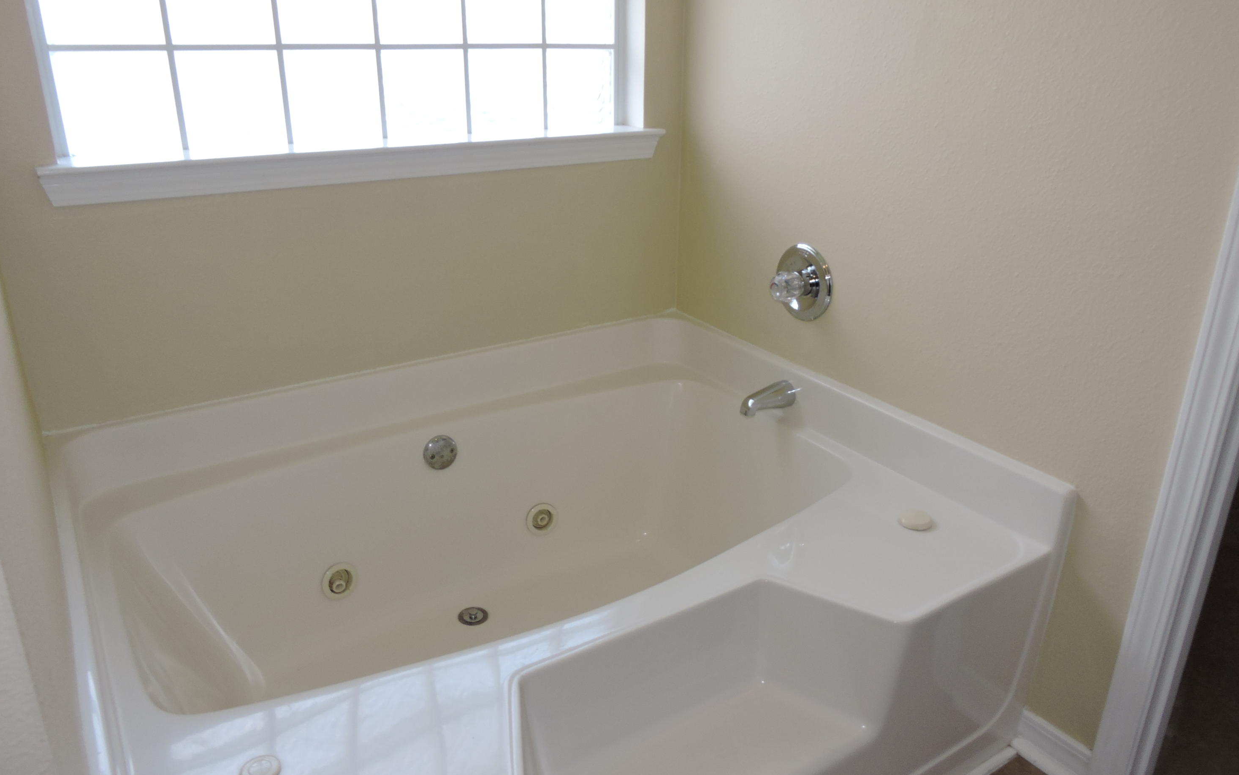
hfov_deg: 70.4
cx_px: 630
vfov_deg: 47.6
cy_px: 360
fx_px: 878
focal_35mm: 26
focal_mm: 4.3
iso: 100
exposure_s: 1/60
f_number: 3.3
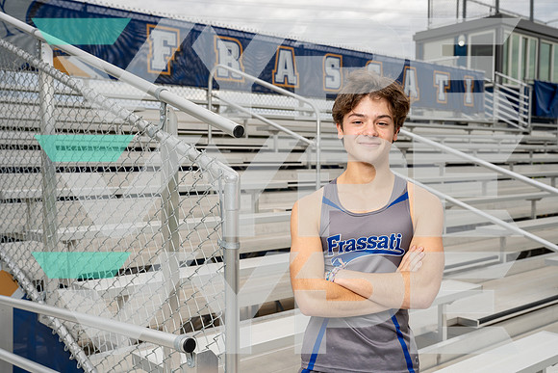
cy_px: 186
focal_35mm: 39
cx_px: 279
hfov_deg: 49.5
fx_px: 605
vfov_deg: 34.2
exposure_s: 1/250
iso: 160
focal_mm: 39
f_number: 5.6
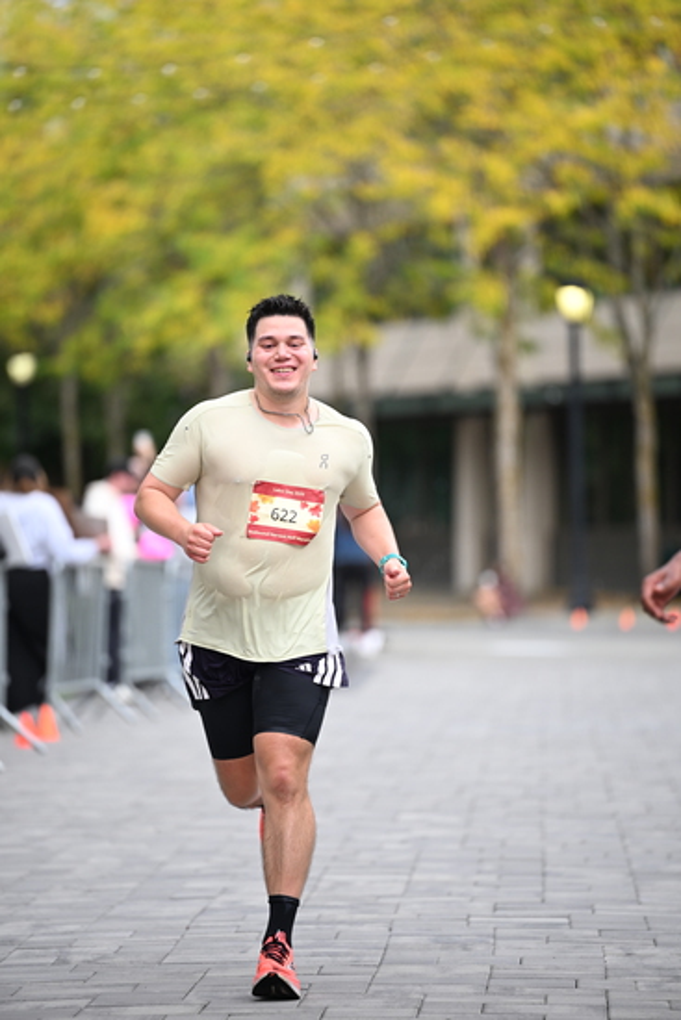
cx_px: 340
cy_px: 510
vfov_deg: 10.3
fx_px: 5671
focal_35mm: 200
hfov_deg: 6.9
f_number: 2.8
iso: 640
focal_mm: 200
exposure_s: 1/1600
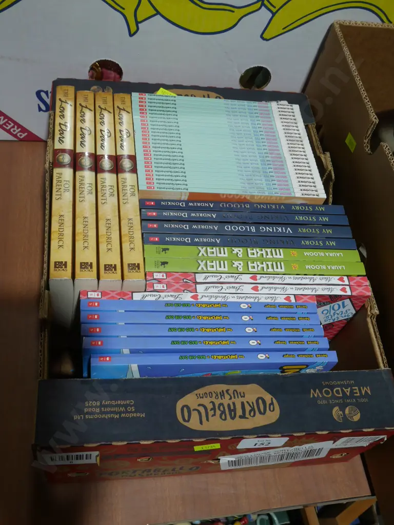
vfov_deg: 51.4
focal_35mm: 36
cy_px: 262
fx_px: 546
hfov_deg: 39.7
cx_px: 197
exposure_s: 1/60
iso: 640
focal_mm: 18
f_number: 10
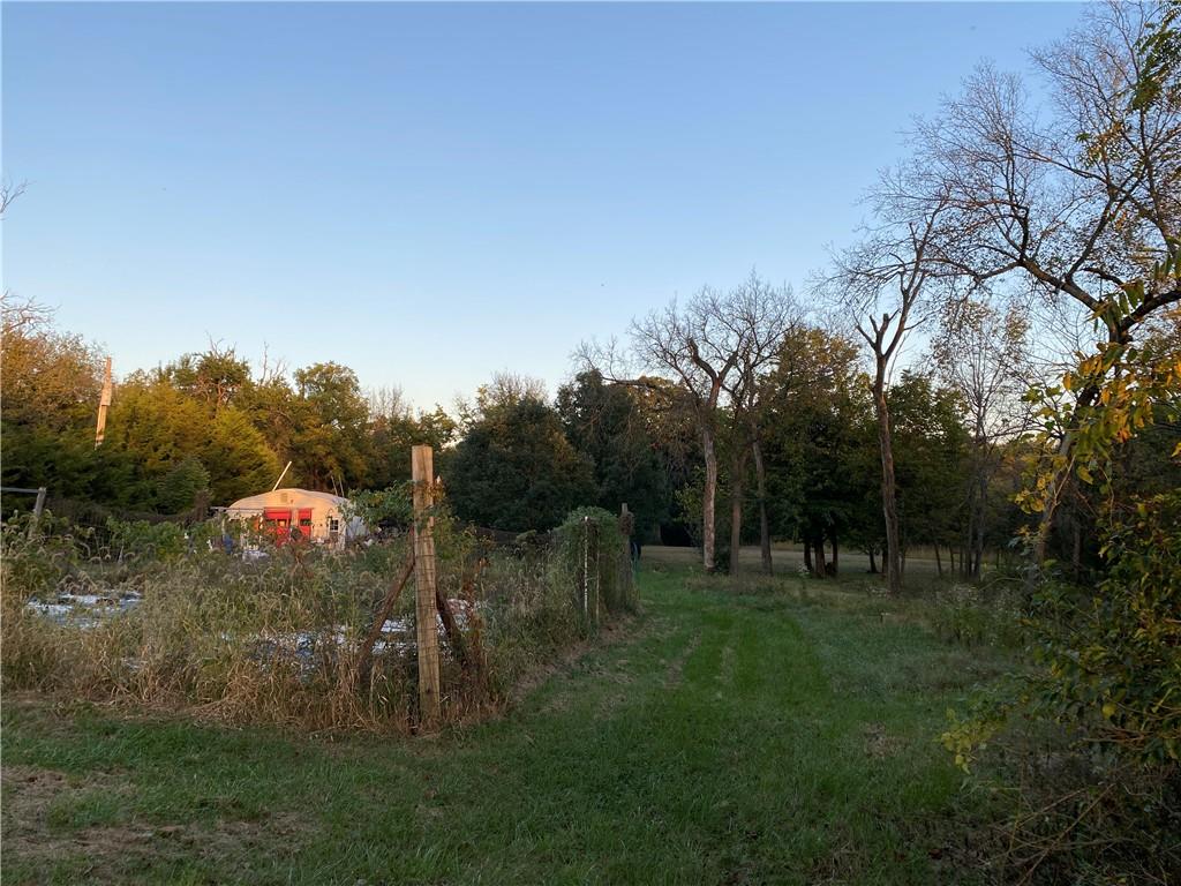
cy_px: 443
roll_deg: +0.2
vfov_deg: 53.1
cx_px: 590
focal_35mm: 26
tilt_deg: +2.5
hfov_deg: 67.3
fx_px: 887
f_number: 1.8
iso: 32
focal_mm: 4.25
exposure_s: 1/473
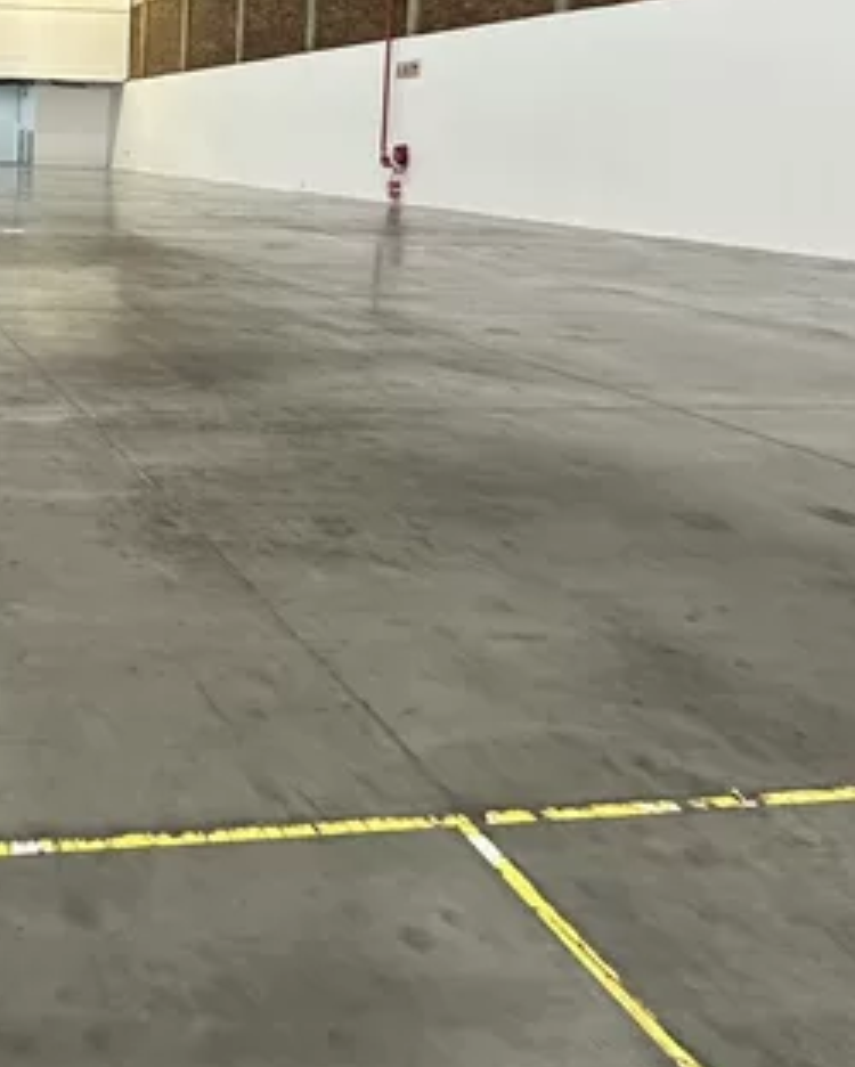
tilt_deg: -4.4
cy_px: 202
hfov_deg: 36.9
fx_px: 1106
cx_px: -41
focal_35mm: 35
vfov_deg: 48.4
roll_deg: -2.4
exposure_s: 1/60
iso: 400
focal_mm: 2.22
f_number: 2.2
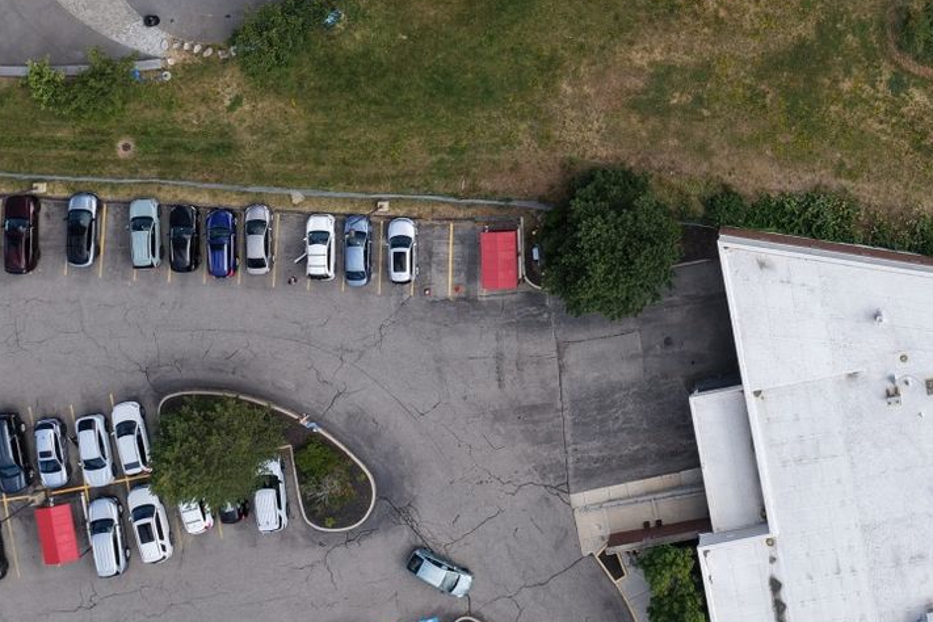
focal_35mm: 63
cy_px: -32
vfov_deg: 20.7
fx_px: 1633
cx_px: 790
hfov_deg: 30.8
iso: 250
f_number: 2.8
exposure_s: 1/160
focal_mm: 14.45
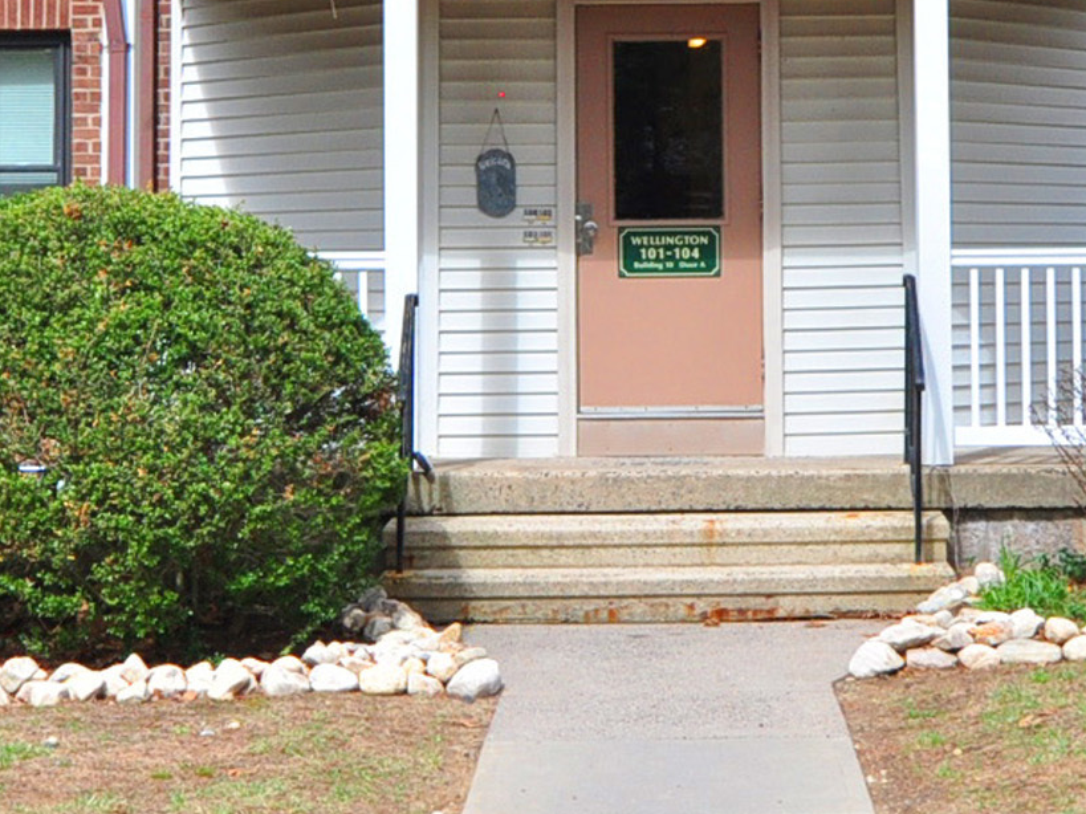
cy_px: 111
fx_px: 3200
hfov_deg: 19.2
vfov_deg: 14.4
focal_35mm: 102
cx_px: 709
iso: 320
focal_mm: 20
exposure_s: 1/400
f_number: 8
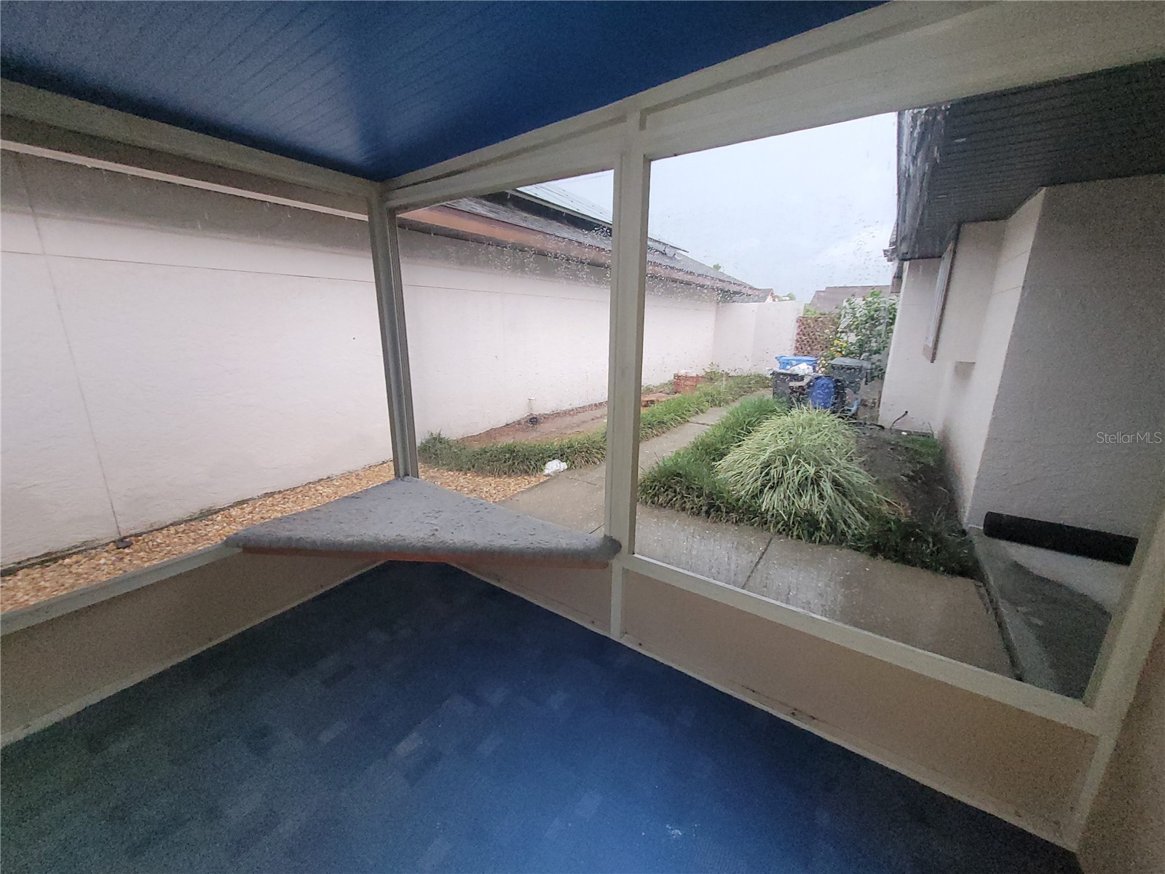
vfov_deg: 89.9
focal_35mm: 13
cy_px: 437
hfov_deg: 106.2
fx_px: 438
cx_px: 582
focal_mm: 1.74
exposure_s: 1/60
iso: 320
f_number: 2.2
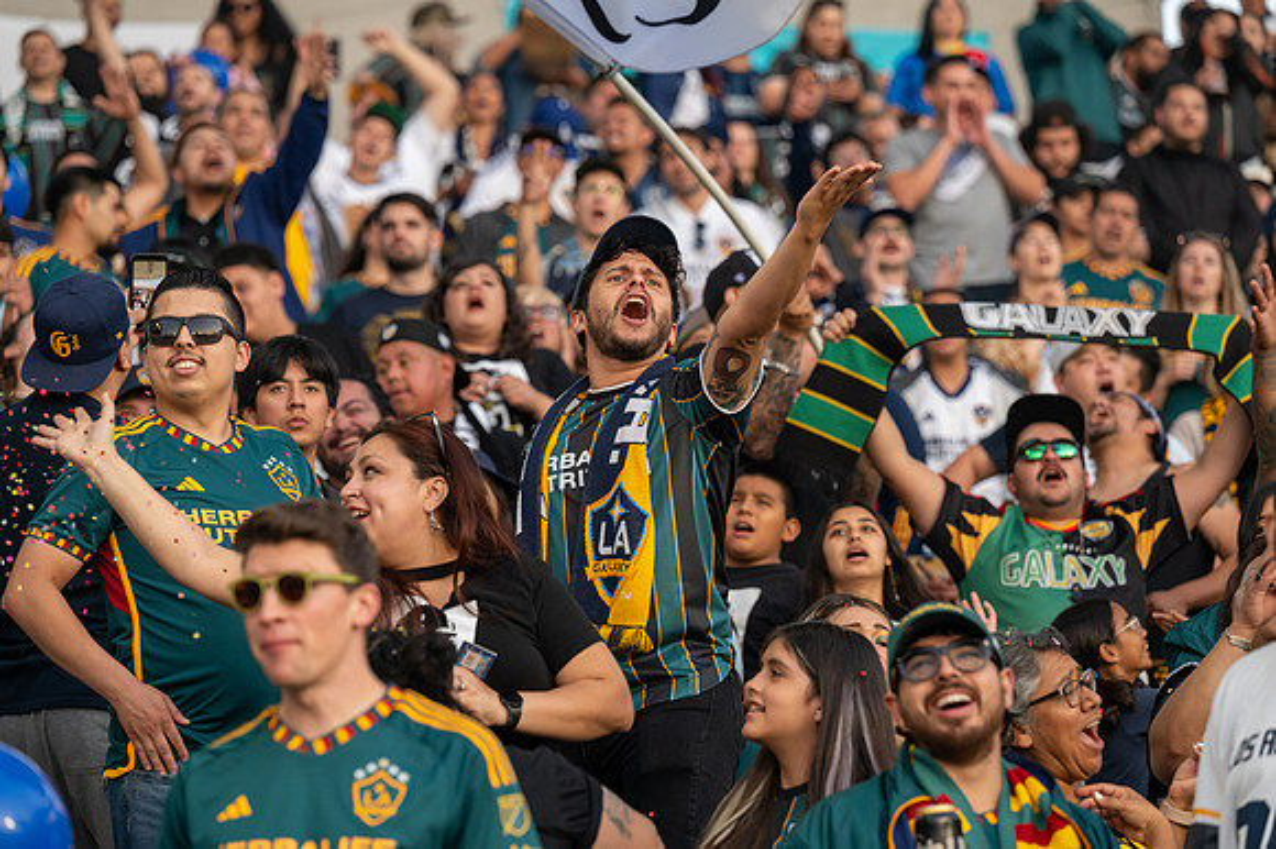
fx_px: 6907
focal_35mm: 195
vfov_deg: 7.0
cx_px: 638
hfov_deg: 10.6
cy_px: 424
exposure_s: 1/400
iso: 2800
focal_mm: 195
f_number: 4
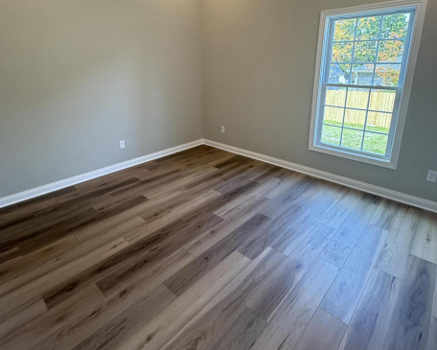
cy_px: 129
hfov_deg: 80.4
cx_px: 216
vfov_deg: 67.0
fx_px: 259
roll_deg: +0.1
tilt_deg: -13.4
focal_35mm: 20
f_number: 2.2
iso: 250
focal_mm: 2.22
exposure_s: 1/120
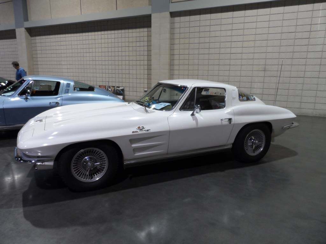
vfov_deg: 56.8
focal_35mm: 24
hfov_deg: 71.6
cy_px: 122
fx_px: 226
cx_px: 163
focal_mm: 4
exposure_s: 1/30
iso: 200
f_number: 3.2
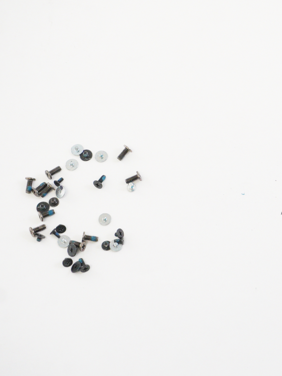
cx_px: 244
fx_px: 1062
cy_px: 188
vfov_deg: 20.1
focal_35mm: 98
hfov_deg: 15.0
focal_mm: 45
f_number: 5.6
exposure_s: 1/320
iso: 8000
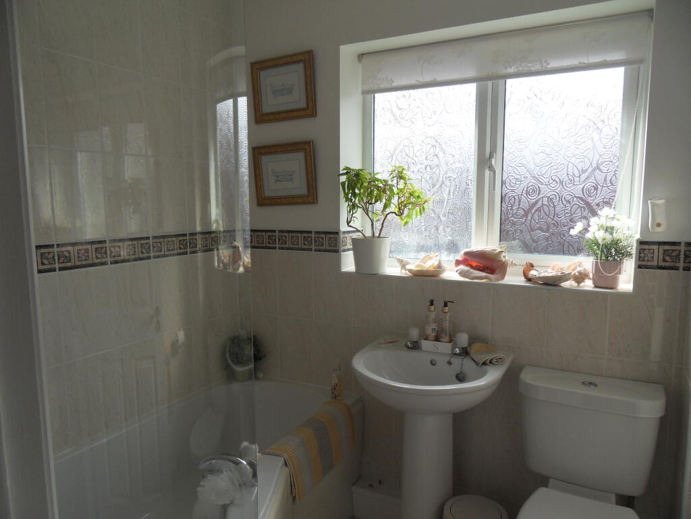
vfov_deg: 56.8
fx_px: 479
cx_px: 346
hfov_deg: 71.6
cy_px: 260
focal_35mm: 24
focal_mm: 4.2
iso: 80
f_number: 3.3
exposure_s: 1/90
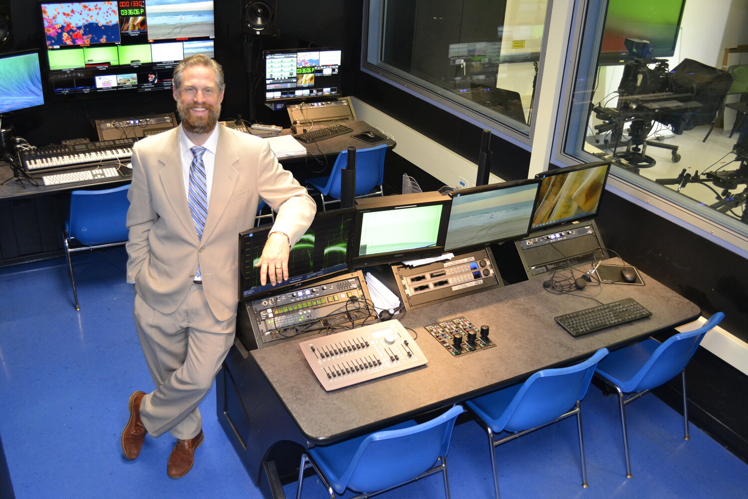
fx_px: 686
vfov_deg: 40.0
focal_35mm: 33
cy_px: 250
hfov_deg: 57.2
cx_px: 374
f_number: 4
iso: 1250
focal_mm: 22
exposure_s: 1/60
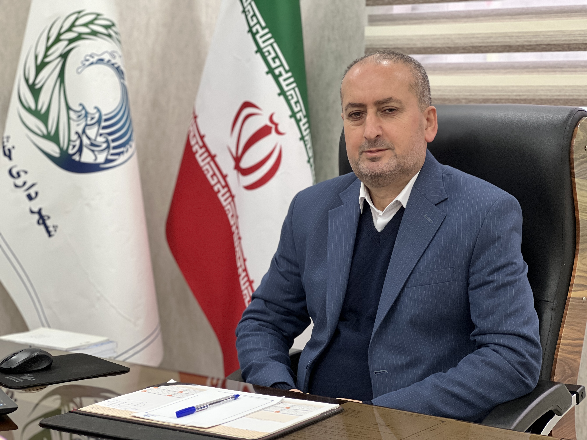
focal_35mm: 77
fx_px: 1306
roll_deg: +0.1
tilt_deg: -5.5
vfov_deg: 19.1
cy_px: 220
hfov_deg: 25.3
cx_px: 294
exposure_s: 1/40
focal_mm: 9
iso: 250
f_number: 2.8
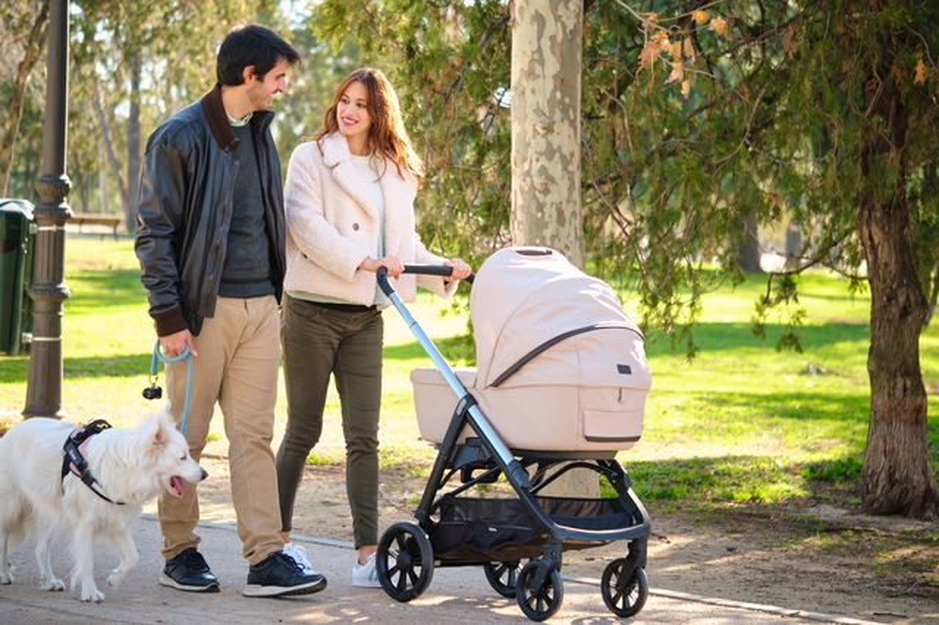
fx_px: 3128
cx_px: 470
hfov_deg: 17.1
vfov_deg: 11.4
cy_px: 312
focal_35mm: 120
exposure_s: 1/250
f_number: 2.8
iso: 200
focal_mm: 80
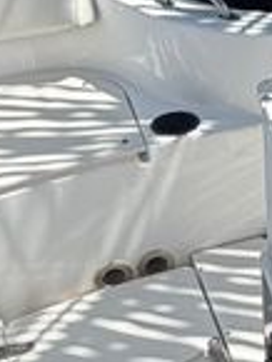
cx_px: 462
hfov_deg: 13.6
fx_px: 1036
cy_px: 140
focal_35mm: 99
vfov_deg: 19.8
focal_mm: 2.22
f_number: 2.2
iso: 25
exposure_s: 1/799
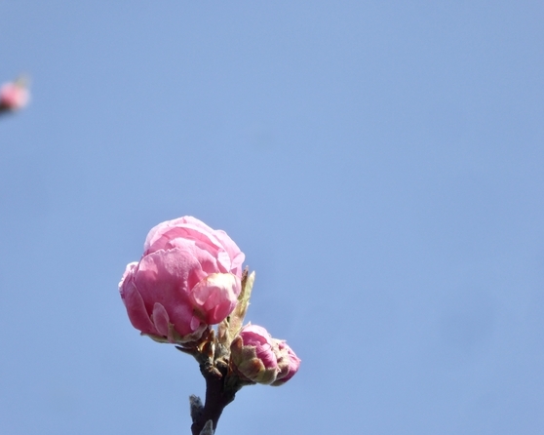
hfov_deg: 8.3
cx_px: 273
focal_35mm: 233
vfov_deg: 6.6
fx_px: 3750
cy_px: 218
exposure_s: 1/400
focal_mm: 35.8
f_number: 5.6
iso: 100
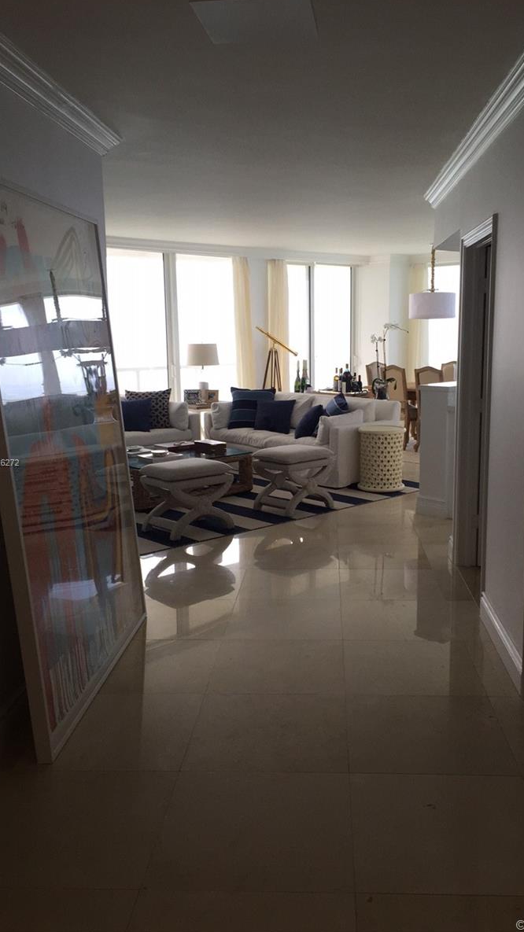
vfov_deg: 61.0
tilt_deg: -9.7
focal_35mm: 32
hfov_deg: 36.6
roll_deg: +1.1
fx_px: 791
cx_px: 304
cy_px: 463
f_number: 2.2
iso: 50
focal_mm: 4.15
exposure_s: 1/120
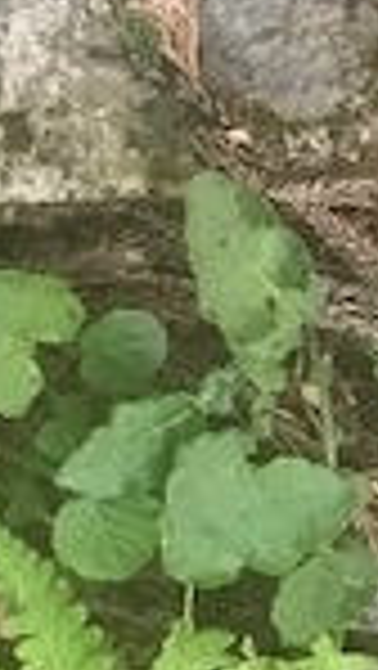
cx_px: -603
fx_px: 2330
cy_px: -648
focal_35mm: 131
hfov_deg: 8.3
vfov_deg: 14.0
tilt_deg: -77.3
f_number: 1.8
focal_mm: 3.99
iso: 25
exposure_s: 1/40
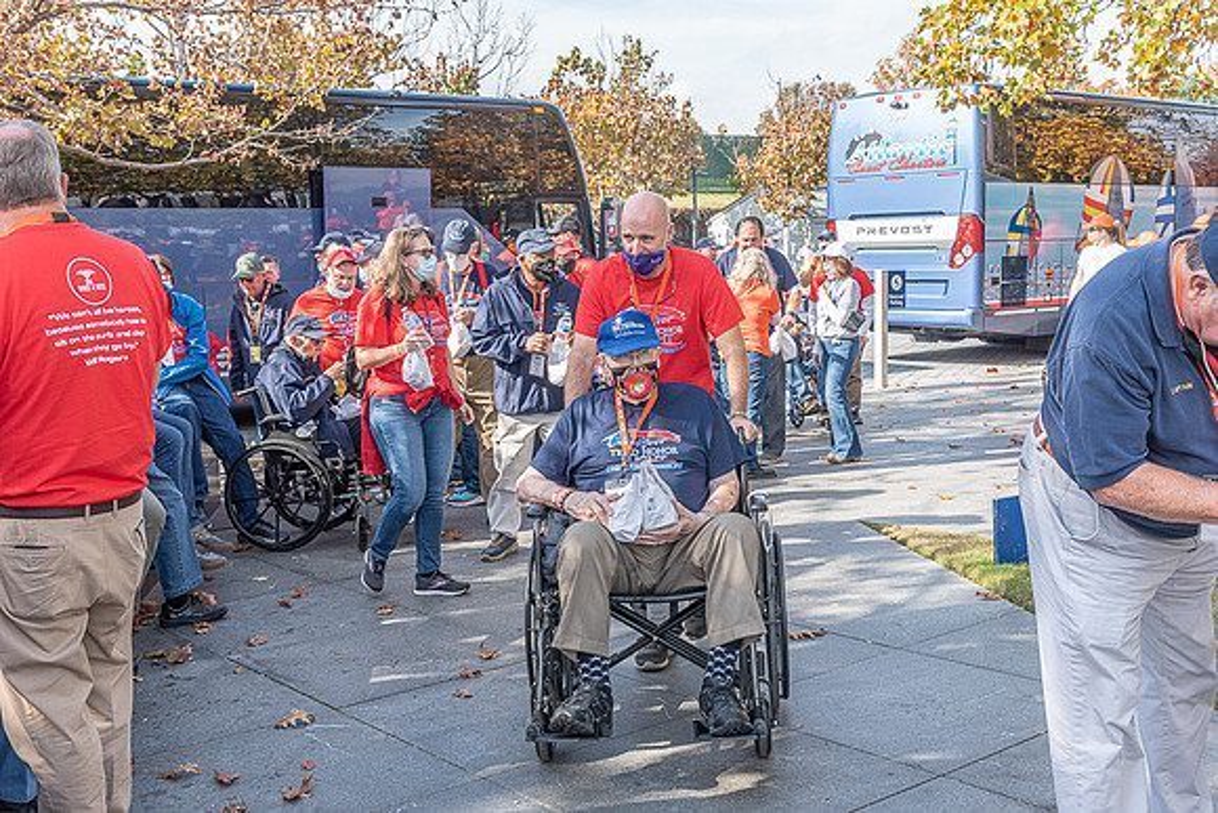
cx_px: 609
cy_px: 406
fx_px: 1286
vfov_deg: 35.1
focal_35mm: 38
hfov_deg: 50.7
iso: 500
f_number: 9
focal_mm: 38
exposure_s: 1/320
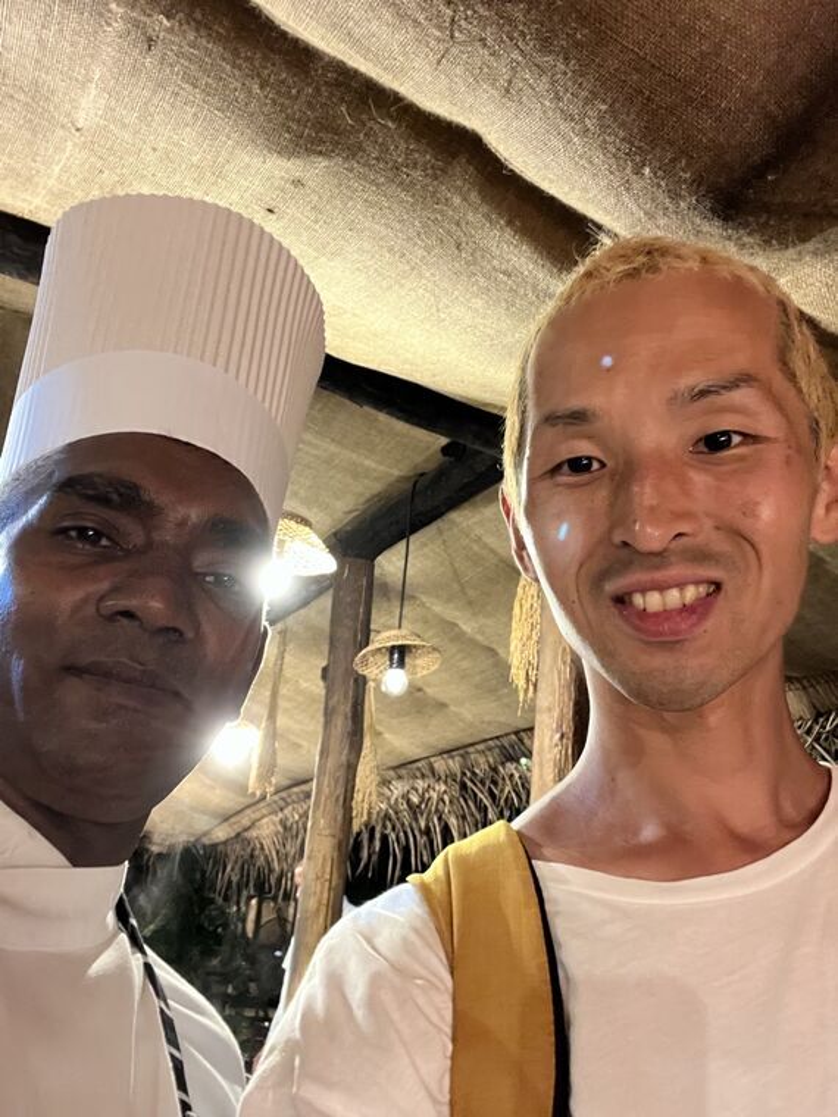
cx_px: 419
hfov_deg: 46.8
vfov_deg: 60.0
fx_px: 968
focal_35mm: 30
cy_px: 558
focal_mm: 2.71
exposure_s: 1/17
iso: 640
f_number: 2.2
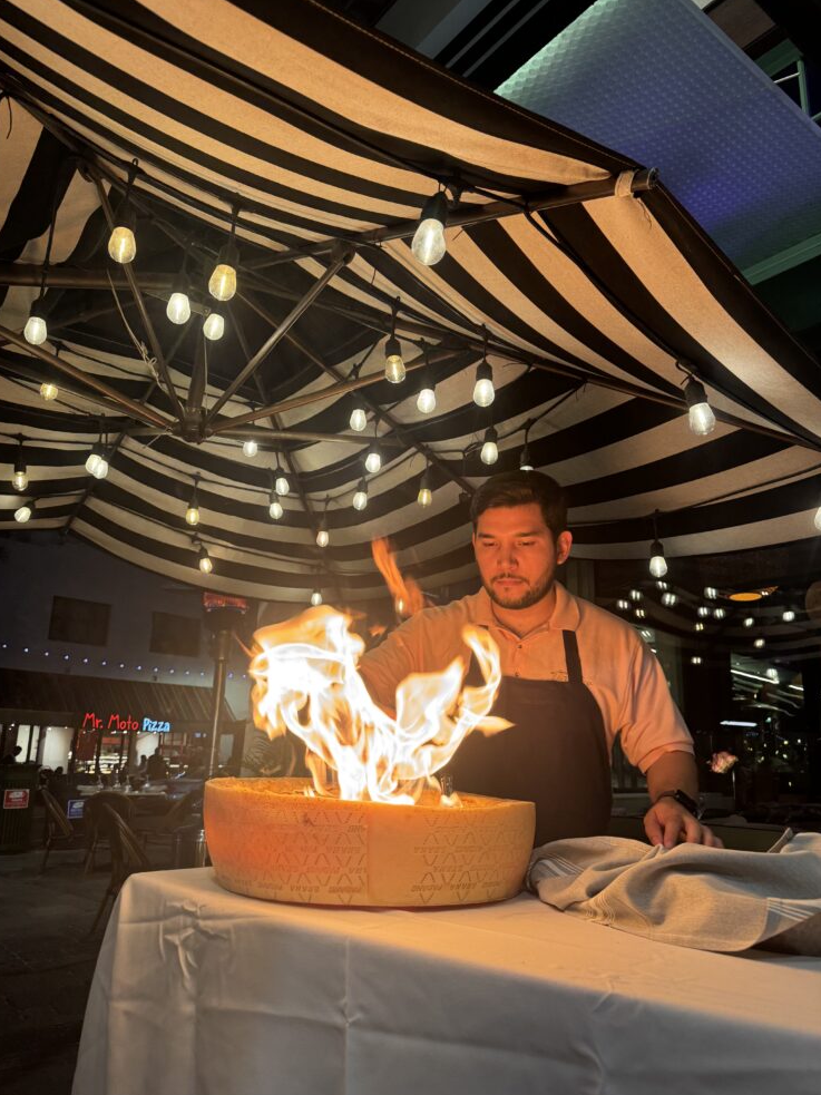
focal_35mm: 25
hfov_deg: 54.9
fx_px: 791
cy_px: 559
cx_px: 397
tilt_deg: +14.4
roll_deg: -2.2
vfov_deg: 69.4
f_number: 1.78
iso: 200
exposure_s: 1/120
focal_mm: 6.76
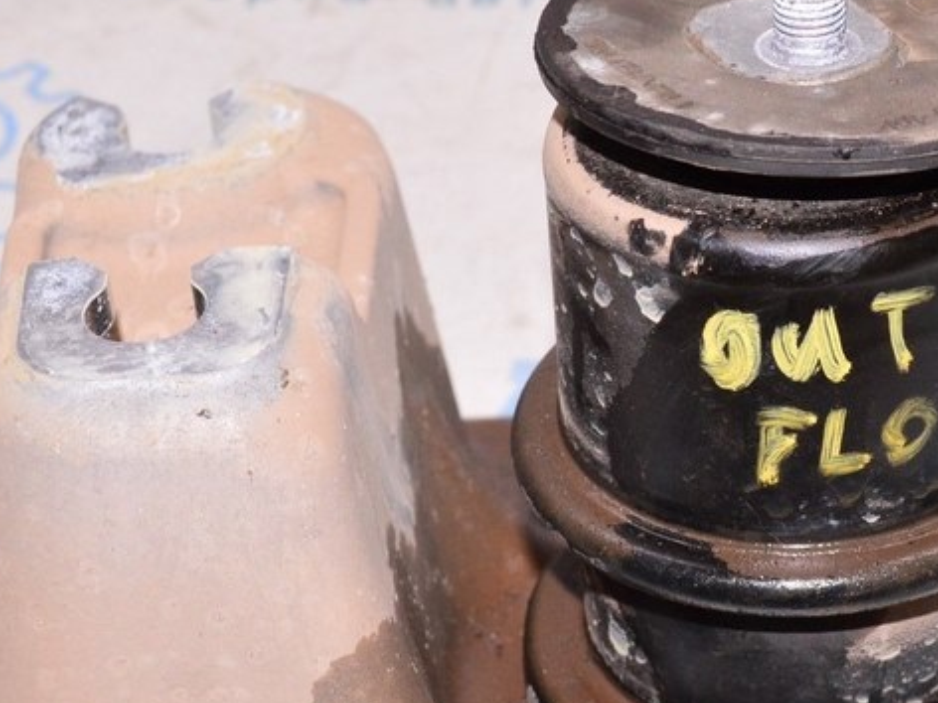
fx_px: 2710
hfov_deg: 19.1
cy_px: 390
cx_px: 922
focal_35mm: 100
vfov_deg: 14.8
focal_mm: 32
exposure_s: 1/160
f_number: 8
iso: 1600
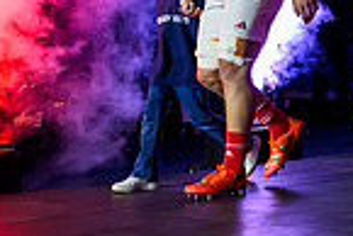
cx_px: 684
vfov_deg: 12.1
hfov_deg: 15.3
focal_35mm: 110
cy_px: -79
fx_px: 1080
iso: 4000
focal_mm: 27.5
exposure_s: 1/1000
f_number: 2.8
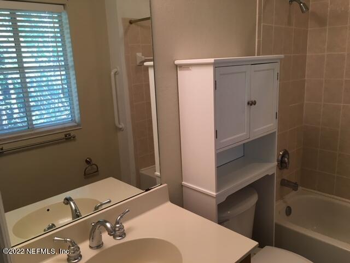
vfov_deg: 48.2
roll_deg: +3.1
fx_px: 293
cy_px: 132
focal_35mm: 29
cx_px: 175
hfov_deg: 61.7
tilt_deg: -12.4
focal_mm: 4.15
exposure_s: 1/30
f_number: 2.2
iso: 50
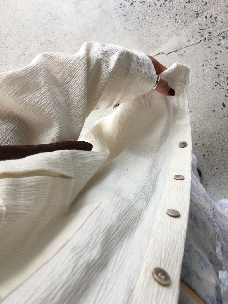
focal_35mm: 29
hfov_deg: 48.2
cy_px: 152
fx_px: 255
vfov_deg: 61.7
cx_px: 114
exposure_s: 1/386
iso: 25
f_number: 2.2
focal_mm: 4.15
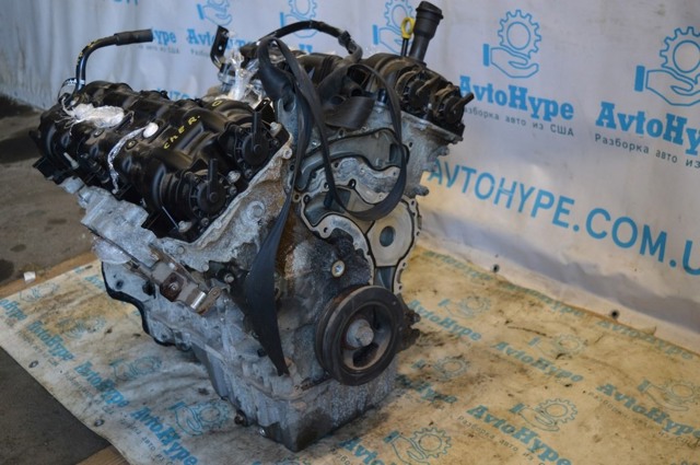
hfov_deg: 45.0
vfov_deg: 30.8
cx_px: 350
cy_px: 232
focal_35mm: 44
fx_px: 845
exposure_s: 1/60
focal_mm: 29
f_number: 4.2
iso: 640
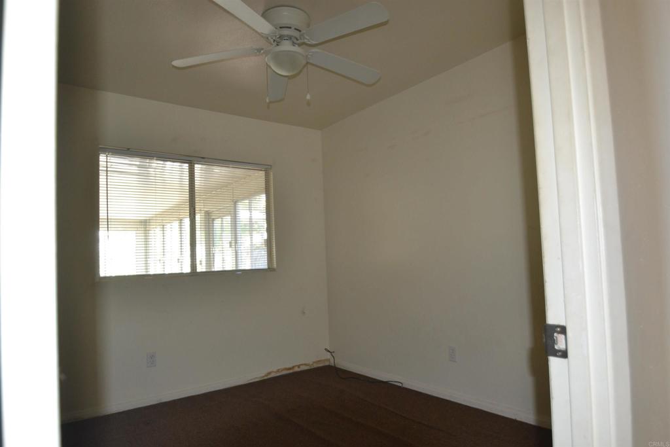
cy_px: 224
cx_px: 335
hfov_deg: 81.2
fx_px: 391
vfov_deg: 59.5
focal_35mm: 21
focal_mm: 14
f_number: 3.8
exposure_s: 1/60
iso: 560
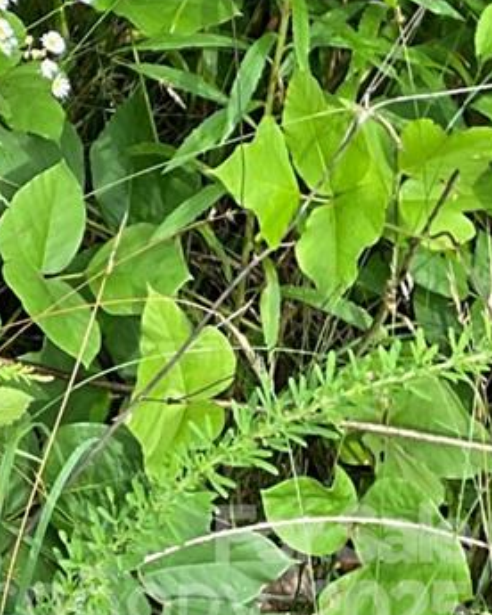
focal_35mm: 126
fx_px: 2293
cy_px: -676
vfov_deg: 13.0
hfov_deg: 11.1
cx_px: -481
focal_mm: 3
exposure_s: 1/168
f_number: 1.8
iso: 16
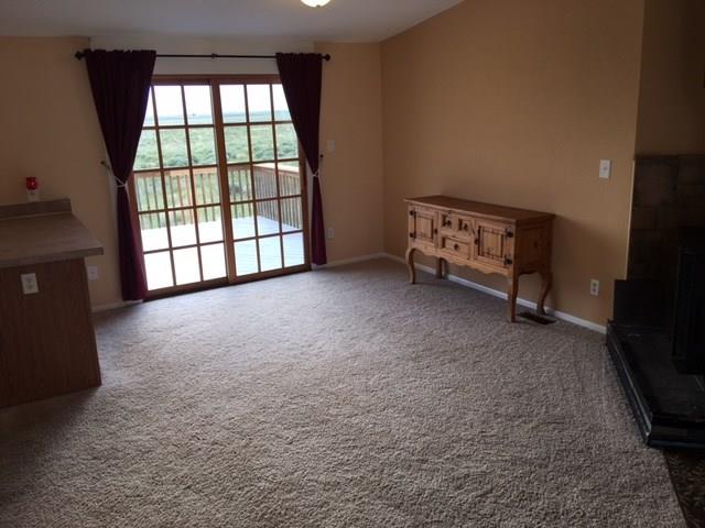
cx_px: 352
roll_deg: +0.8
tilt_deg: -12.3
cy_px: 264
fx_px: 591
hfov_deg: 61.7
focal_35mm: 29
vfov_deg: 48.2
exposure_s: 1/60
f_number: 2.2
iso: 25
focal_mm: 4.15
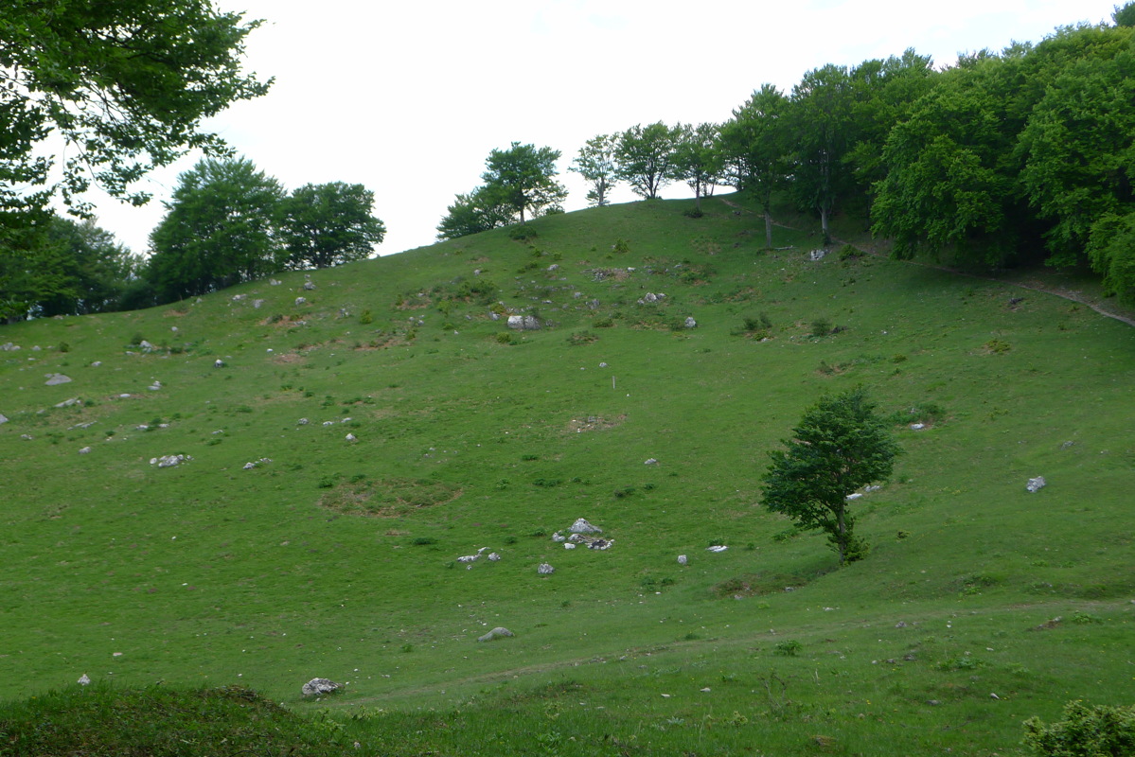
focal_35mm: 37
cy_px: 378
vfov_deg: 36.0
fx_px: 1167
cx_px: 568
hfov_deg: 51.9
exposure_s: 1/320
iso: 80
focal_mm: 7.9
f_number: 2.8
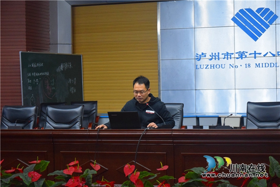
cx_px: 140
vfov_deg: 14.7
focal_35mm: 93
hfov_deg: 21.9
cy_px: 94
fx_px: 723
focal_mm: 62
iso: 3200
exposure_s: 1/250
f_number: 5.3
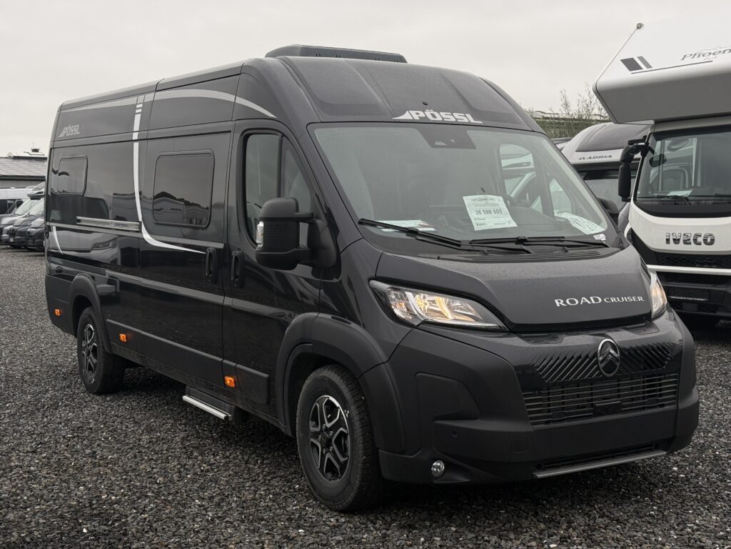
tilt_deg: -3.8
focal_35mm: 48
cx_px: 366
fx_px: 1014
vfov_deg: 30.3
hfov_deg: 39.7
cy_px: 274
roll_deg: +0.0
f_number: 1.78
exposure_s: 1/951
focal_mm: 6.76
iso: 64
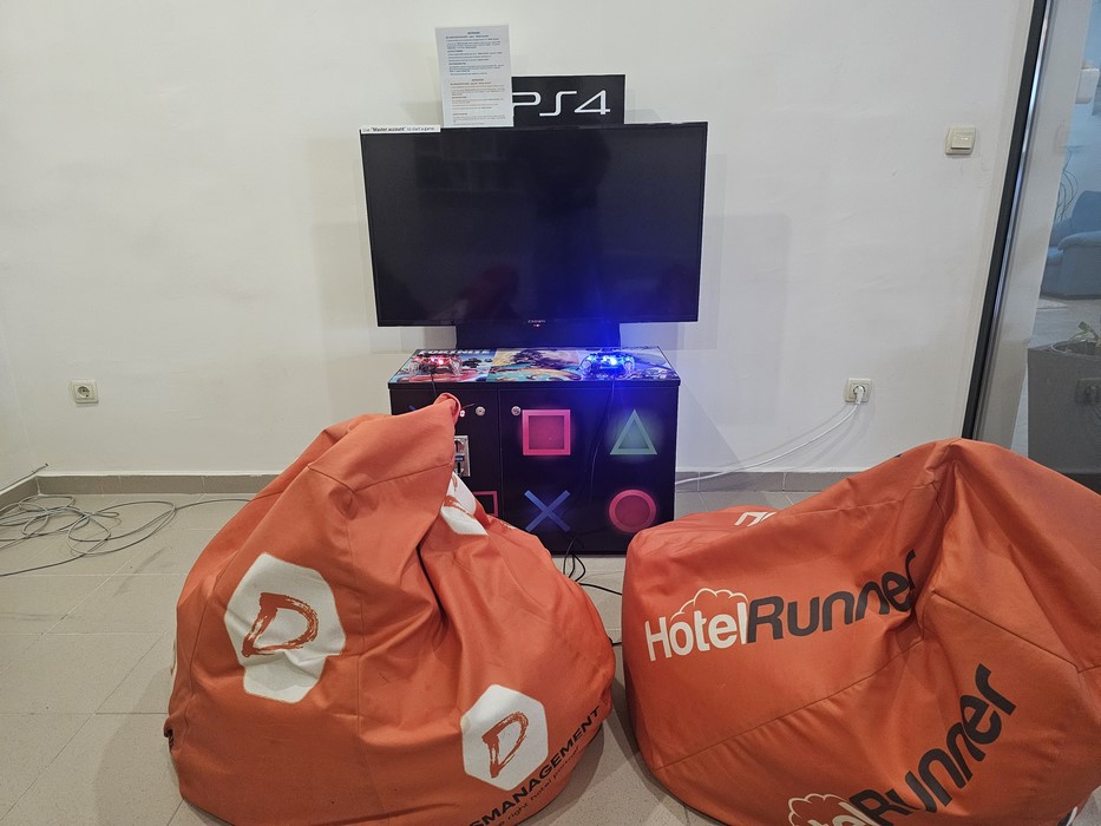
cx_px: 550
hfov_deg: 73.9
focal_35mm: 23
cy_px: 413
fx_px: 732
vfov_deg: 58.9
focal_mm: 6.3
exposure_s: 1/100
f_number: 1.7
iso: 800
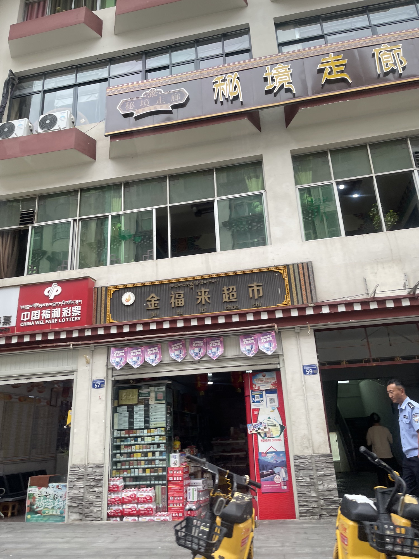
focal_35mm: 26
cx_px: 210
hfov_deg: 53.1
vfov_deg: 67.3
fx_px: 420
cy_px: 280
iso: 32
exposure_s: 1/145
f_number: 1.6
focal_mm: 5.1
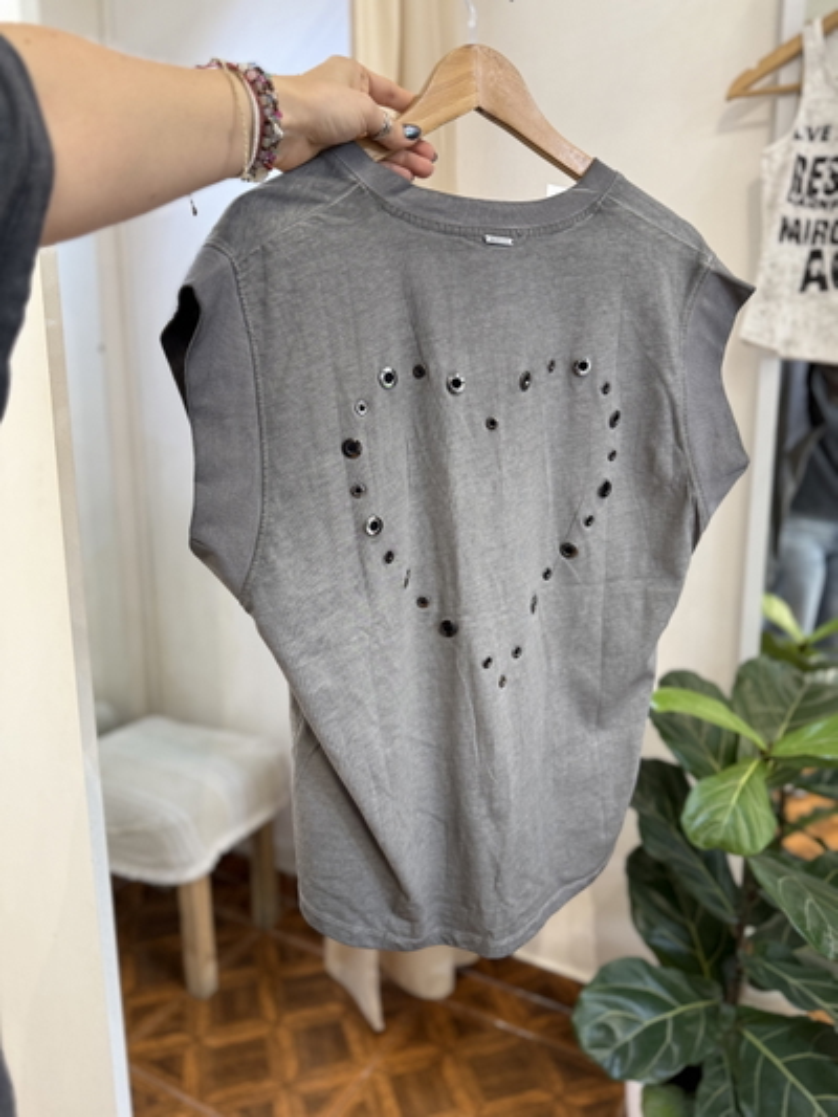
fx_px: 774
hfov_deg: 56.8
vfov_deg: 71.6
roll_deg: -1.5
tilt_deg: -11.0
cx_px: 419
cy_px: 558
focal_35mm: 24
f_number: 1.78
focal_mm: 6.76
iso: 125
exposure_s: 1/50
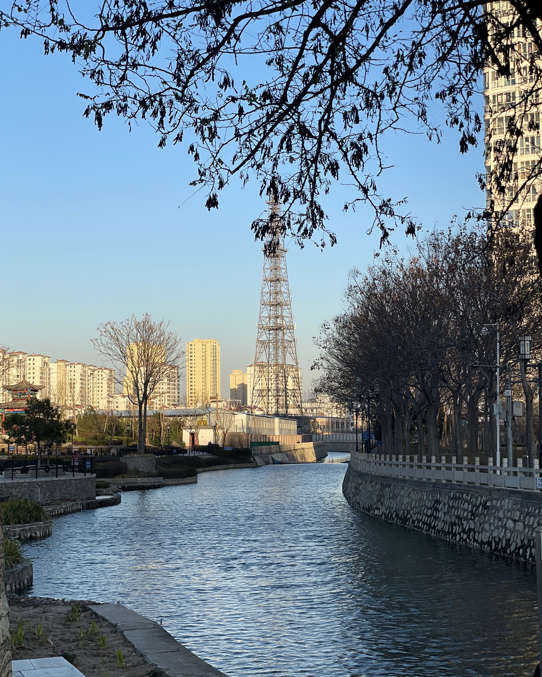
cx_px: 270
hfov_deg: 27.6
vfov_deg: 34.1
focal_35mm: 55
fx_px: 1103
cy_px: 328
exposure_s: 1/888
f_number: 2
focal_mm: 6
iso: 25
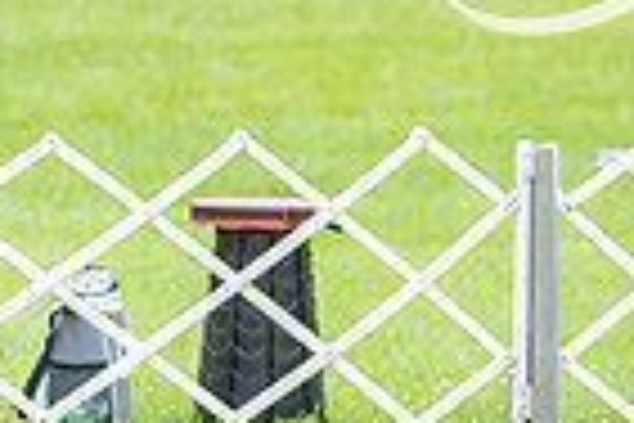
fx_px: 9949
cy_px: 115
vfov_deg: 2.4
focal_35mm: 565
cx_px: 1075
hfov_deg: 3.6
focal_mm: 137
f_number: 4.5
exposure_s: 1/400
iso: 400
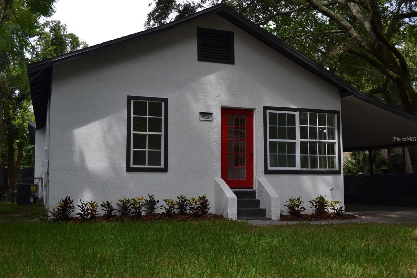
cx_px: 208
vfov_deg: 34.2
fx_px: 452
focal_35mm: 39
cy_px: 139
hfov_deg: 49.6
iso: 100
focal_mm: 26
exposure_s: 1/160
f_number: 6.3
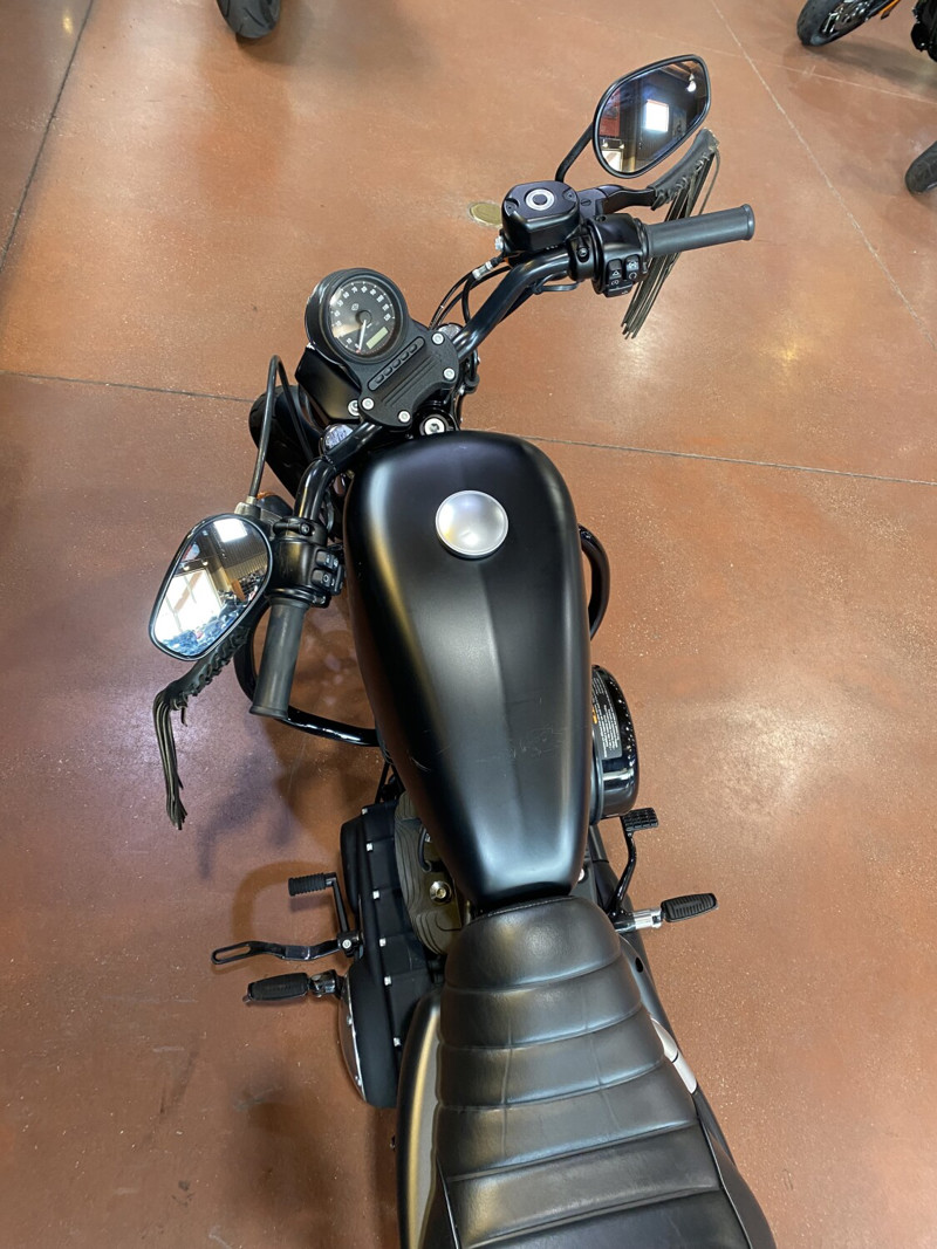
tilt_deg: -48.7
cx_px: 468
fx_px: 939
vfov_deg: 67.3
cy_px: 624
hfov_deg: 53.1
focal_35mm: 26
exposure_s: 1/60
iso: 160
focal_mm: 4.25
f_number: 1.8
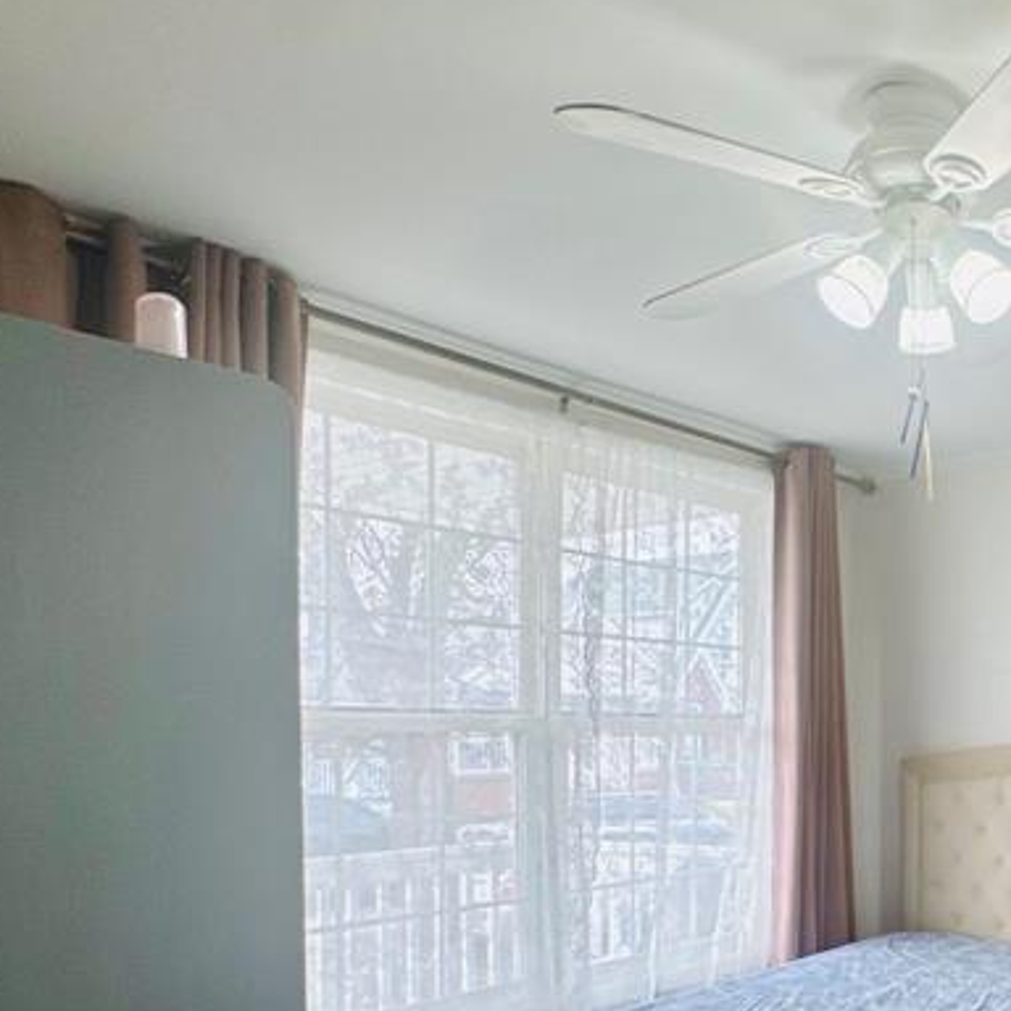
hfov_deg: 41.7
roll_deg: +0.3
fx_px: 1090
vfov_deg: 48.1
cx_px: 1056
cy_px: 742
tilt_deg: -1.0
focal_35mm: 33
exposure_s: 1/120
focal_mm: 2.22
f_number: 2.2
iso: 80
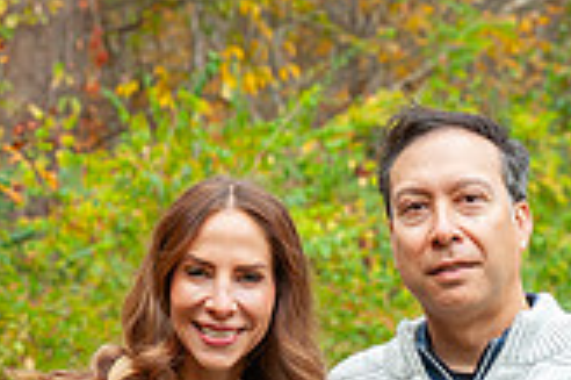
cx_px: 387
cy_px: 563
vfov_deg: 5.8
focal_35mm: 234
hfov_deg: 8.8
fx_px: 3708
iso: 400
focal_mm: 55
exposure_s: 1/160
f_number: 4.5
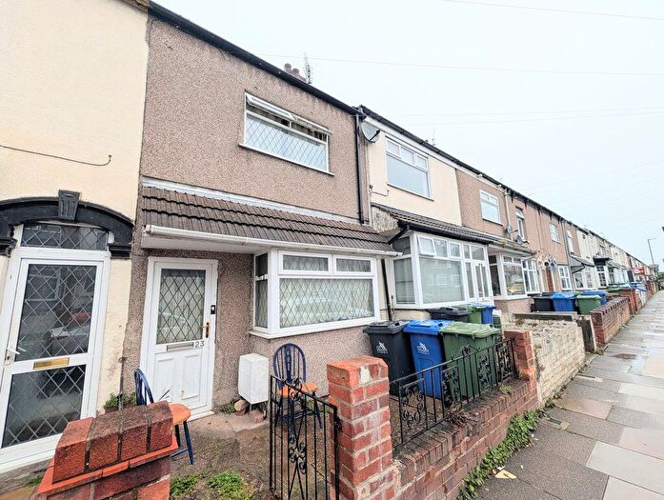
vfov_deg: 94.7
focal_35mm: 12
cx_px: 332
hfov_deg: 110.4
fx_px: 231
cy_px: 250
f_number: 1.7
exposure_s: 1/2545
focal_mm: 2.02
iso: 50
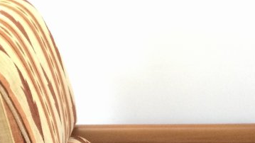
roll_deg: +0.3
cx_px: 127
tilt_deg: -21.3
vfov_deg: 10.3
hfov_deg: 18.9
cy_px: 236
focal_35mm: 113
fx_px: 764
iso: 160
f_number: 2.4
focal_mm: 3.3
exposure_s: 1/33
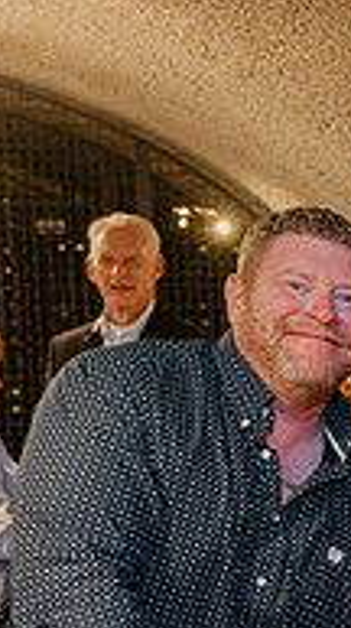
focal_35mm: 104
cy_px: 542
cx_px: 608
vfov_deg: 20.2
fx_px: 1728
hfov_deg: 10.9
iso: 3600
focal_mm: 33
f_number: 3.5
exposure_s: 1/60
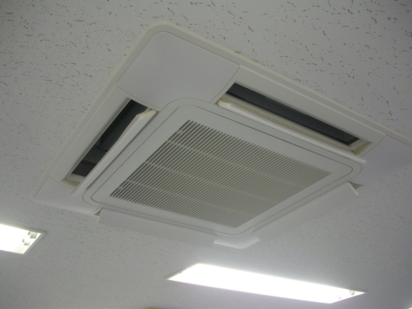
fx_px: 440
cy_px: 154
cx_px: 206
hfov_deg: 50.1
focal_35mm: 37
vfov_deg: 38.7
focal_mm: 6.2
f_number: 2.8
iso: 200
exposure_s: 1/60
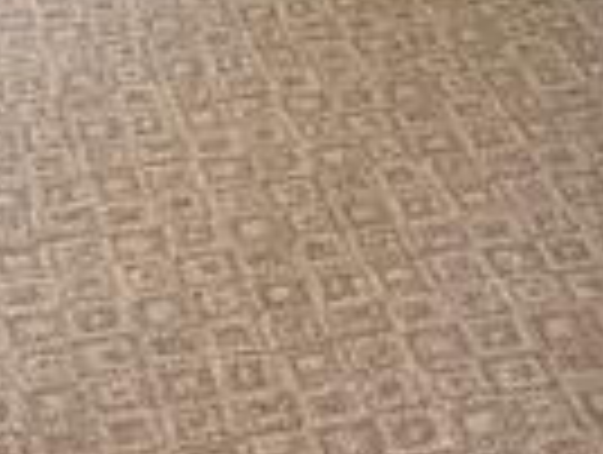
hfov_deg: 15.9
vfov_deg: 11.2
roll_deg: -0.3
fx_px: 2164
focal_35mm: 124
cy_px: -351
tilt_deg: -14.9
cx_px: 324
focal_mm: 4.25
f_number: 1.8
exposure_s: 1/40
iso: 320
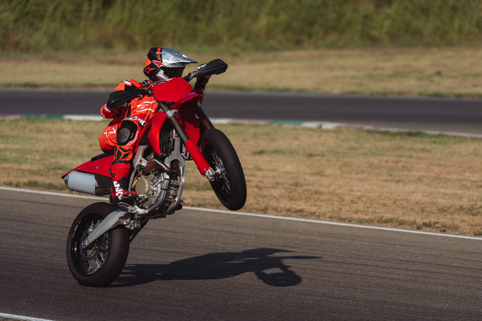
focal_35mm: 268
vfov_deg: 5.1
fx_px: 3588
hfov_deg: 7.7
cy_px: 160
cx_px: 241
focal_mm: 268
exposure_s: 1/1600
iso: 125
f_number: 4.5
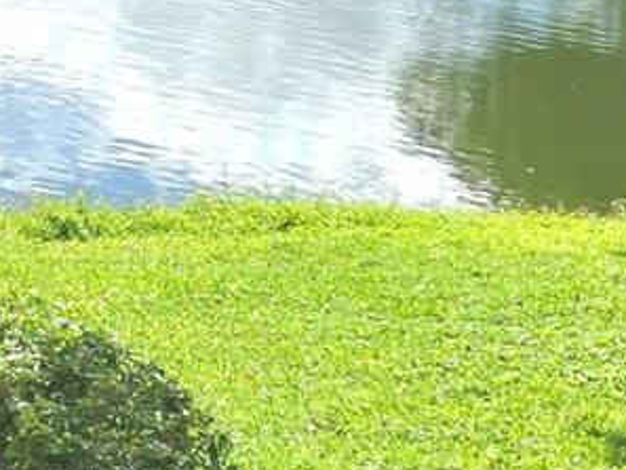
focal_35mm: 124
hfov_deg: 14.4
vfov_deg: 11.6
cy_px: -158
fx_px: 2243
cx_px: -424
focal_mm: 5.4
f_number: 1.8
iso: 64
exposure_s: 1/3333
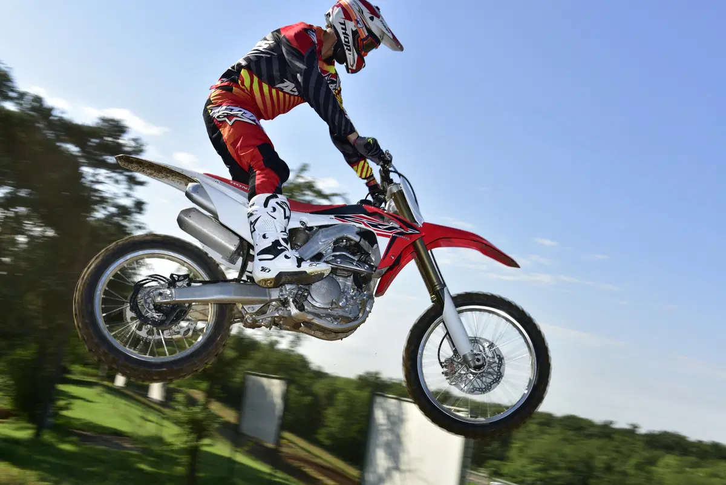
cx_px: 363
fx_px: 888
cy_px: 242
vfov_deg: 30.5
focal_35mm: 44
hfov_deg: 44.5
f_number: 5.6
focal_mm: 44
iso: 100
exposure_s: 1/320
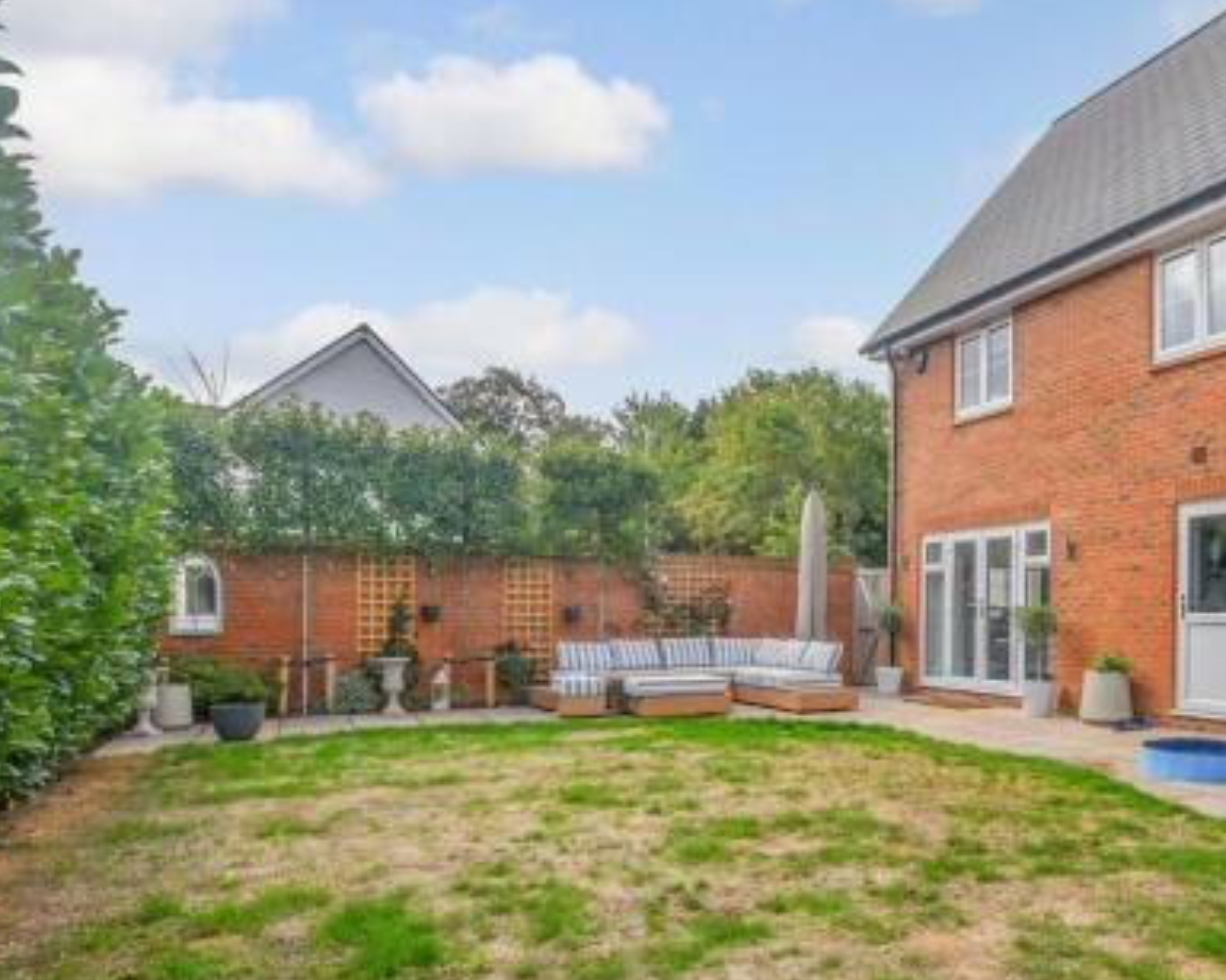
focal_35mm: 24
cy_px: 589
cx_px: 902
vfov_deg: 58.3
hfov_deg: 66.4
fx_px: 871
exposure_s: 1/250
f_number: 8
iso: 160
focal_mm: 10
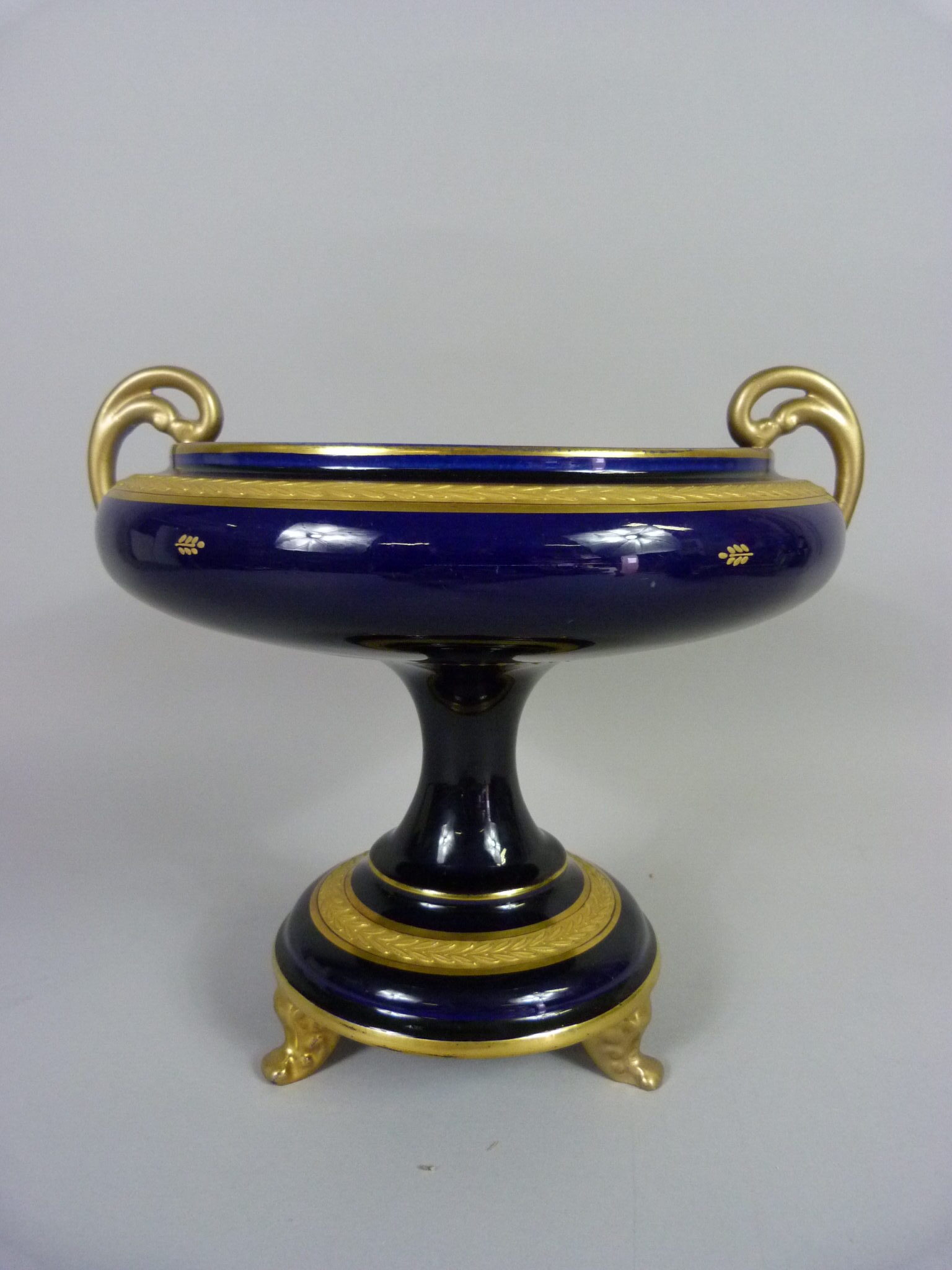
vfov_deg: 69.4
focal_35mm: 25
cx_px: 476
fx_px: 917
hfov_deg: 54.9
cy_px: 635
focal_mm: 4.5
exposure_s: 1/50
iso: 400
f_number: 2.8
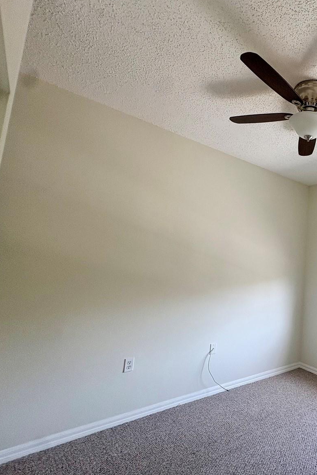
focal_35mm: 20
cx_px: 303
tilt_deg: +6.6
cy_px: 239
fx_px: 264
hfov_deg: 52.0
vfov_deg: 84.0
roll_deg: -2.6
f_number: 2.2
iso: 80
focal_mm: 2.22
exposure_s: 1/99
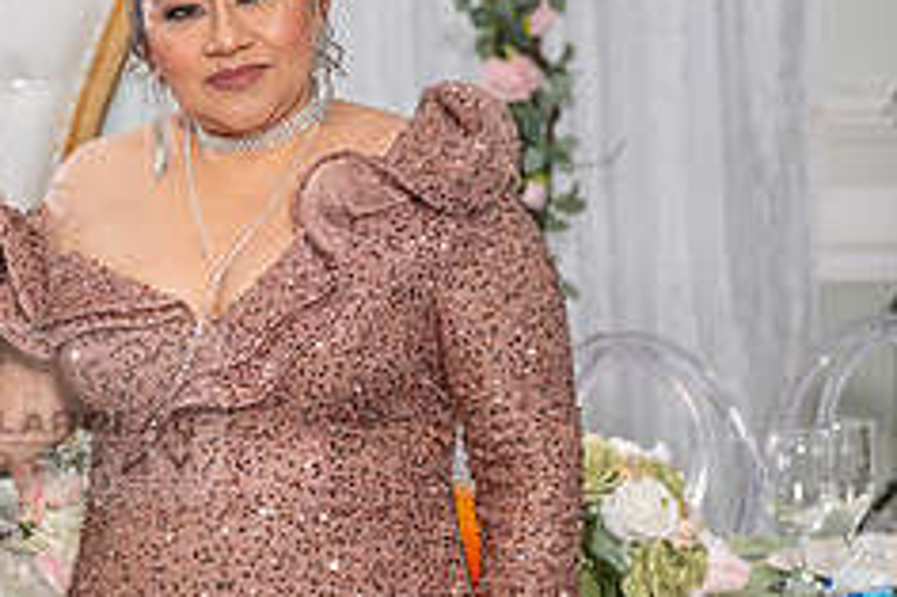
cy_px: 413
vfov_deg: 10.7
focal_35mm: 128
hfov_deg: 15.6
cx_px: -95
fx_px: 3187
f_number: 3.5
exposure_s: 1/160
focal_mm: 52
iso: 400
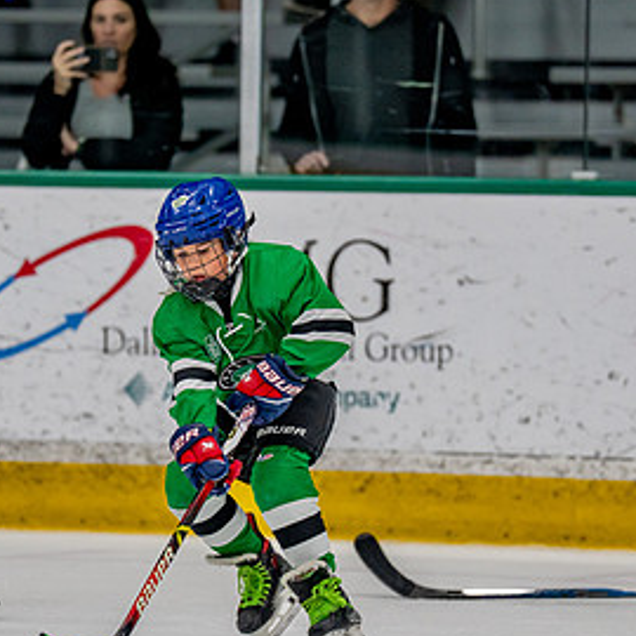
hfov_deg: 3.6
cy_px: 386
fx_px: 10165
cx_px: 237
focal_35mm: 489
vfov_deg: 3.6
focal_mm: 200
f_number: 2.8
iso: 800
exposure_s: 1/1250
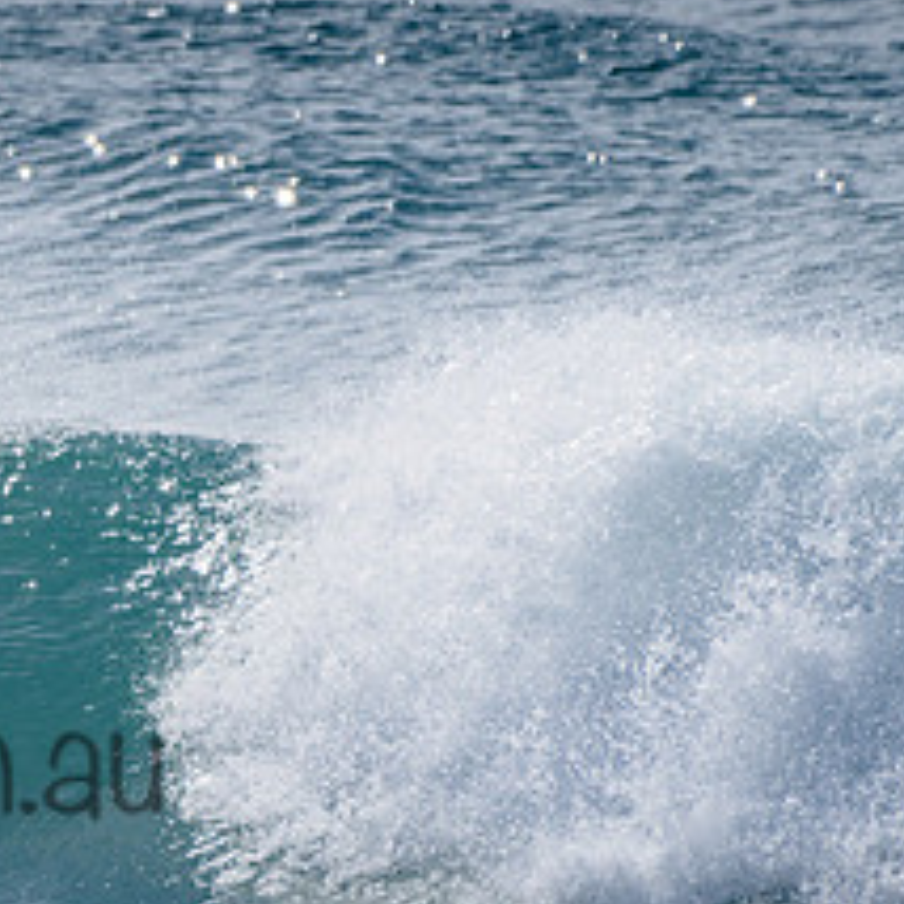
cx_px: -457
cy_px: 533
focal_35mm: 1413
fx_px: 41748
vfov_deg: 1.2
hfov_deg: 1.2
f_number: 5.6
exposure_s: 1/2000
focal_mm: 500
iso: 64
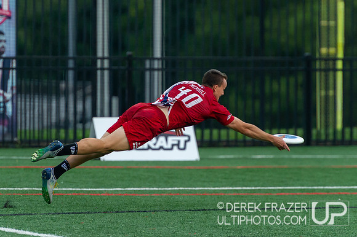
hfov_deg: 4.2
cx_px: 158
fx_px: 4867
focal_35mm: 491
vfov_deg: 2.8
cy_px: 84
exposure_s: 1/1600
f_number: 4
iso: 2200
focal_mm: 280
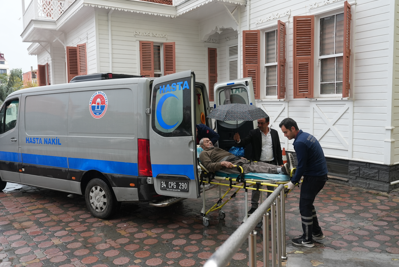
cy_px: 134
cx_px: 200
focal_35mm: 31
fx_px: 344
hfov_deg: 60.3
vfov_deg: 42.4
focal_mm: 31
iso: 500
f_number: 4
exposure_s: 1/160
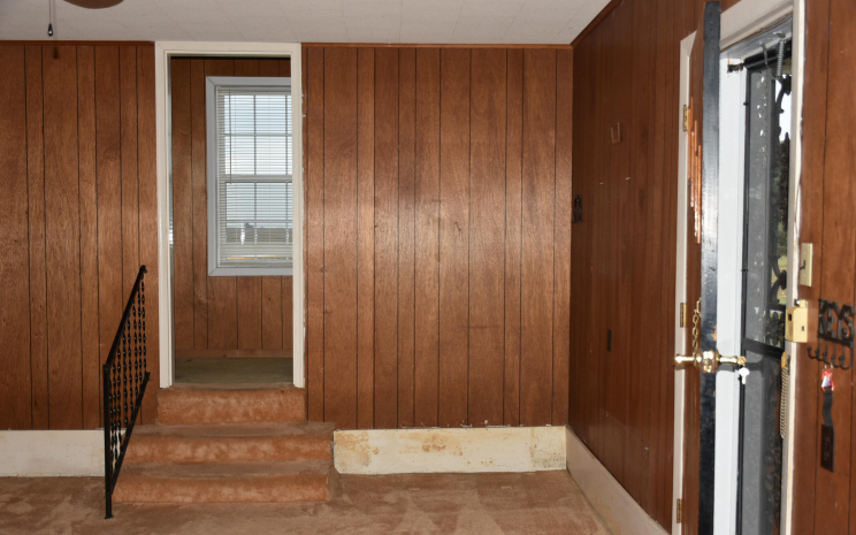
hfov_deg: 49.3
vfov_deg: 32.0
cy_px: 283
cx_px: 427
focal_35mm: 40
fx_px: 933
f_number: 3.8
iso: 250
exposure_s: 1/60
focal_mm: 26
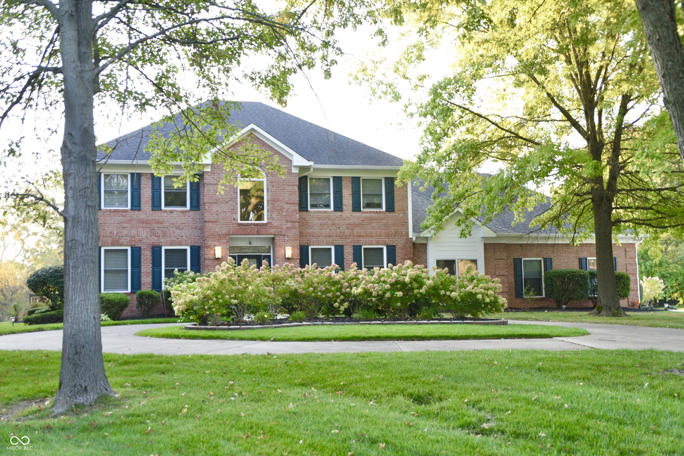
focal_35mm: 46
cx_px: 342
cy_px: 228
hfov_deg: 42.7
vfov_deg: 29.2
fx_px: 874
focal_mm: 46
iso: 200
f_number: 4.2
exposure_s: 1/50
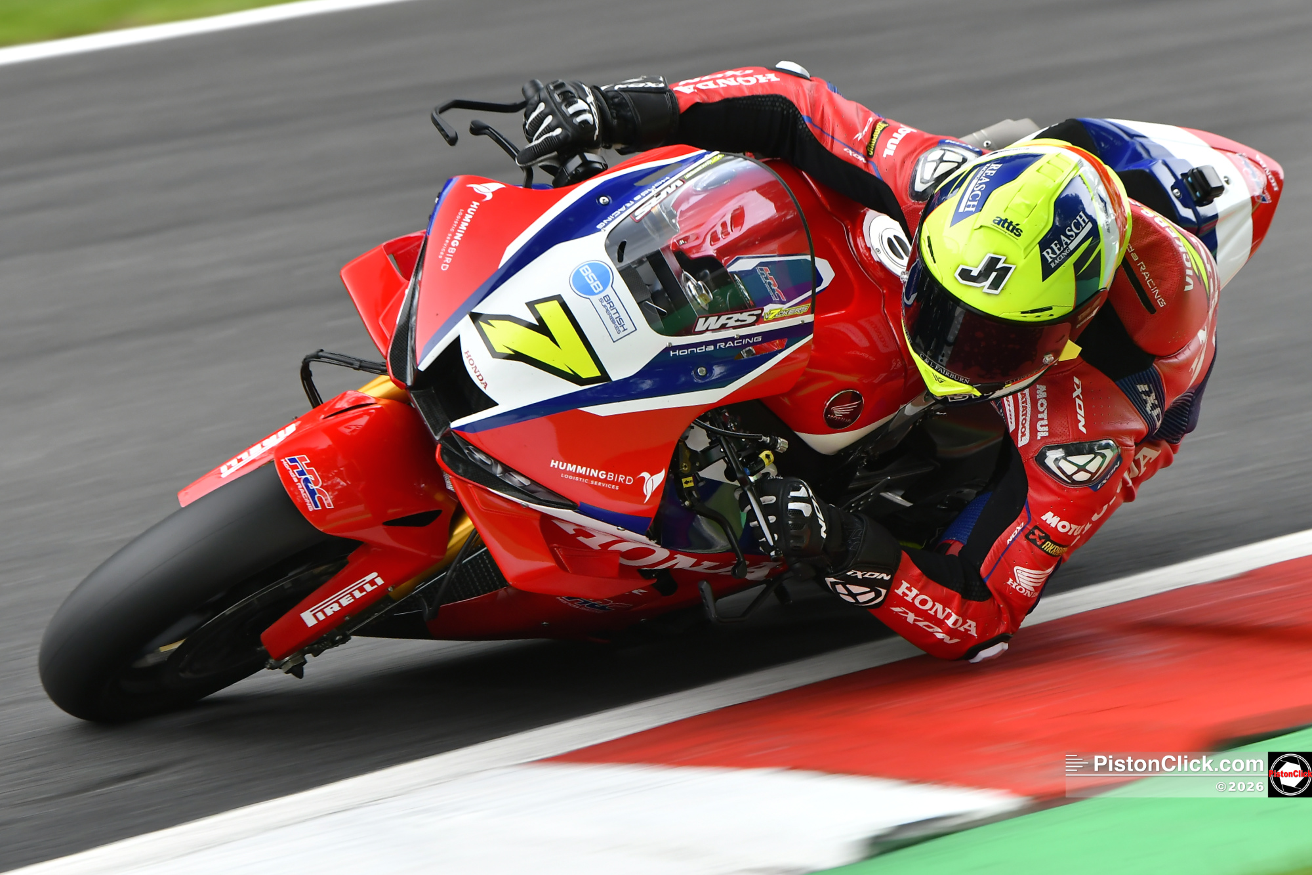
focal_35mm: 285
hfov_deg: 7.2
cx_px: 656
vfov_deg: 4.8
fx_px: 10385
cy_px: 438
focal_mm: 190
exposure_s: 1/320
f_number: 4.5
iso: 640
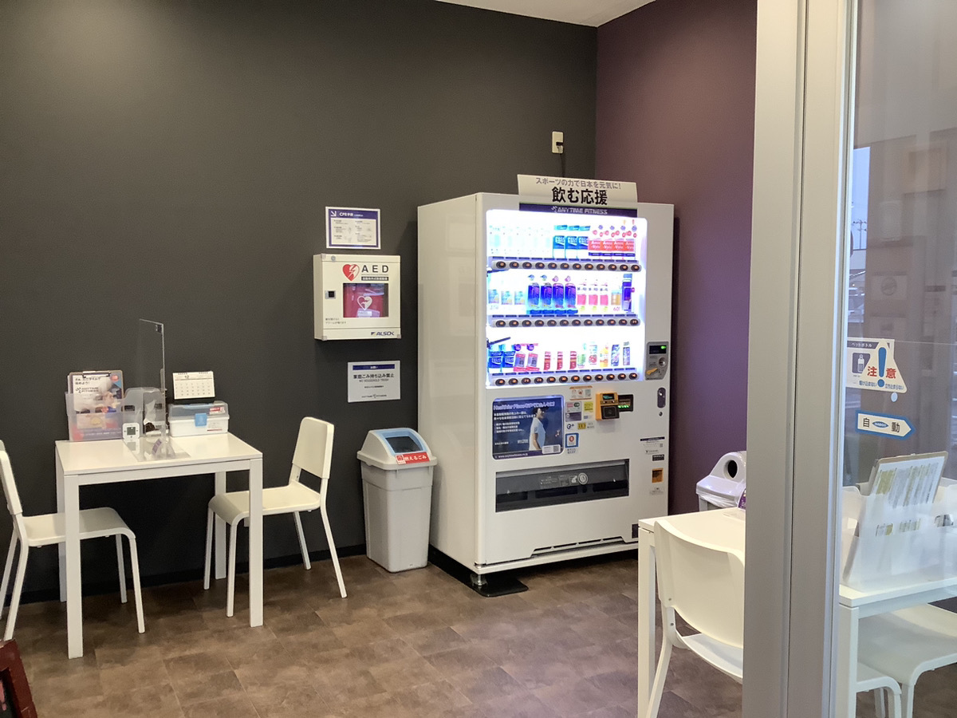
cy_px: 359
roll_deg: +0.5
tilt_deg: -4.1
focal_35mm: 31
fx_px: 857
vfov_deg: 45.4
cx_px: 478
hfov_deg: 58.4
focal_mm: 3.3
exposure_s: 1/50
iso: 200
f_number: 2.4
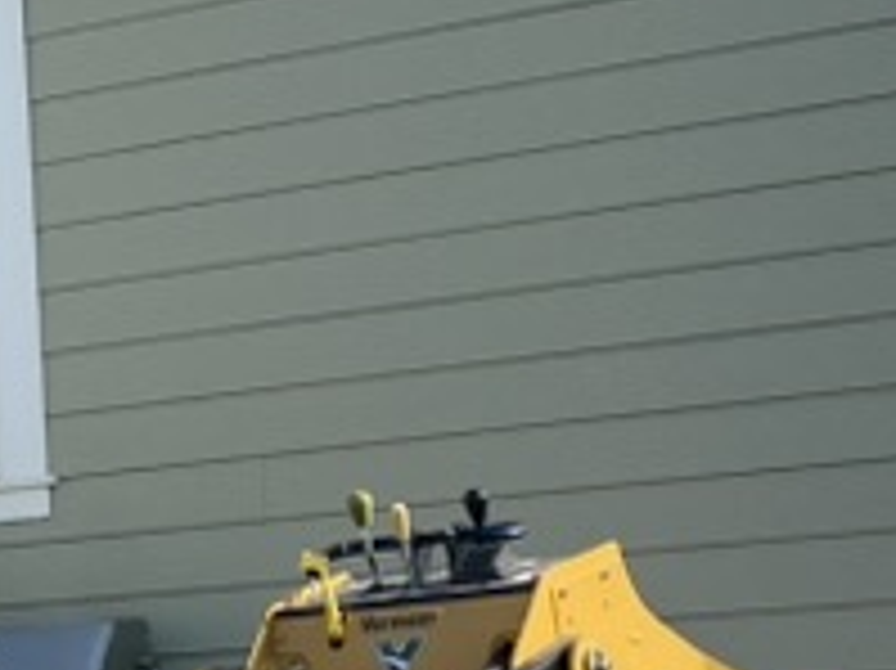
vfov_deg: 10.6
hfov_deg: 13.0
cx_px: -815
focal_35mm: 134
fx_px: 3466
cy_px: 1030
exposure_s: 1/2358
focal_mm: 4.25
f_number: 1.8
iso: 32
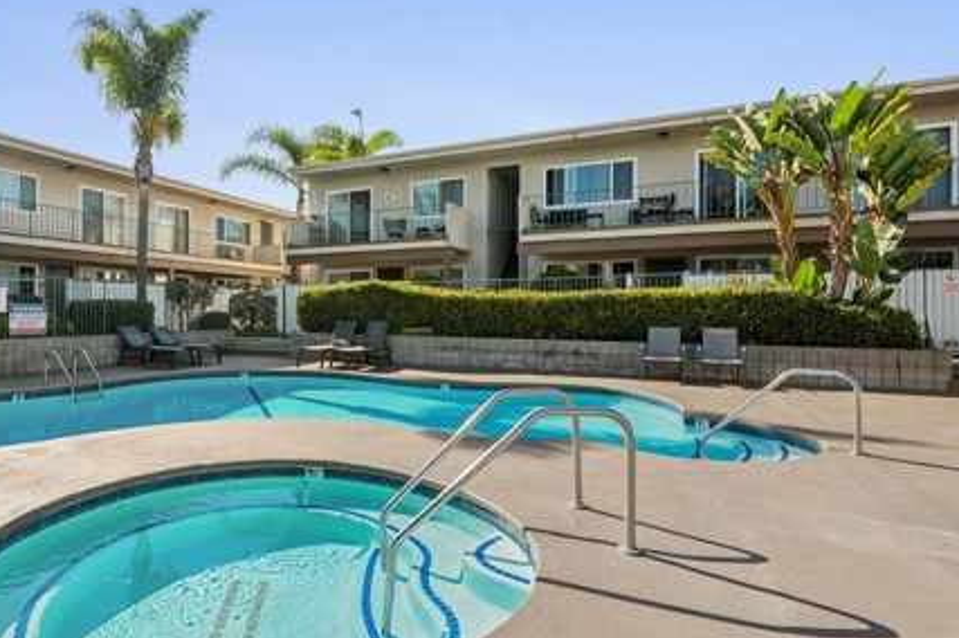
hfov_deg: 80.0
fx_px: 559
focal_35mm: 21
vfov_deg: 59.4
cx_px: 368
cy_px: 308
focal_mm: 14
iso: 100
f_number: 9
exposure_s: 1/250
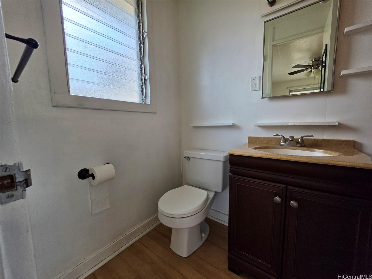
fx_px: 140
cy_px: 140
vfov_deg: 89.9
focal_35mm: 13
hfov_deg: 106.2
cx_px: 186
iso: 16
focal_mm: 2.2
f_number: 1.9
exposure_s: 1/120
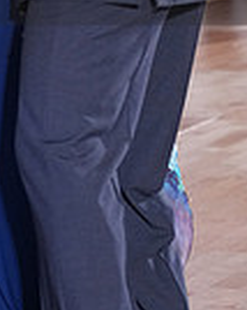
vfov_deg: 5.0
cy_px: -51
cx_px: -8
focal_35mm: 383
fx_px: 3504
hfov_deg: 4.0
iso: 2500
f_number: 4
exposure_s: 1/320
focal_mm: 94
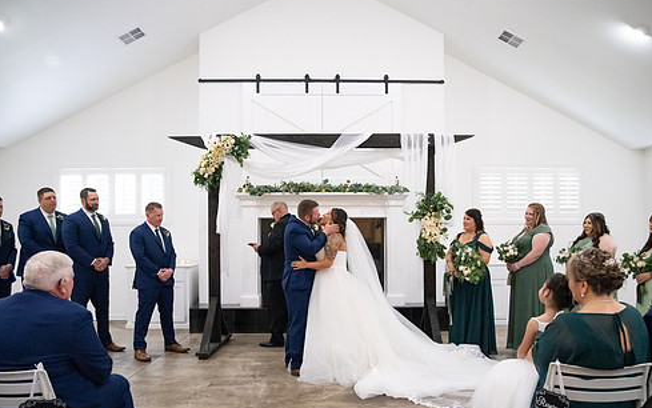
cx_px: 339
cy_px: 238
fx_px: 515
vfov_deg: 43.0
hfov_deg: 64.6
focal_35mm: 29
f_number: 3.5
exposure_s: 1/320
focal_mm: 24
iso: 10000
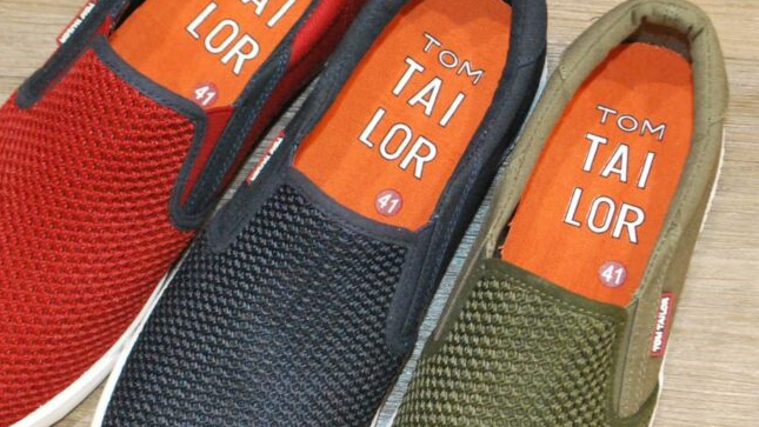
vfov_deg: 11.5
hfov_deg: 20.3
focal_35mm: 105
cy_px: 280
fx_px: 2113
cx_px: 329
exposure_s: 1/60
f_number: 5.6
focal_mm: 32
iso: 1600
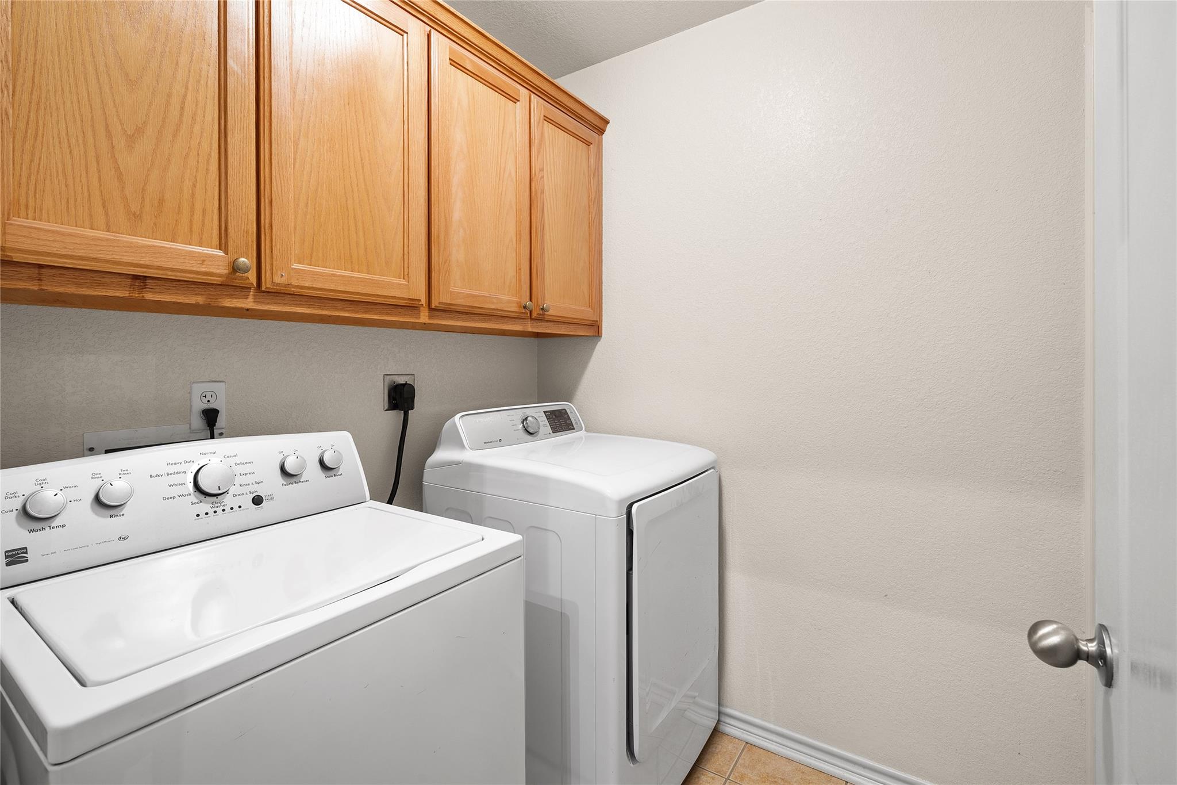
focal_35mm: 16
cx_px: 588
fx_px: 523
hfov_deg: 96.7
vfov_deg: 73.7
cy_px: 392
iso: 250
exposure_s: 2.5
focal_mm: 16
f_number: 10
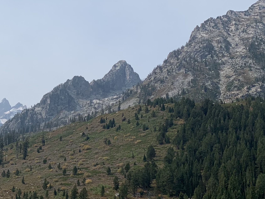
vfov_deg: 23.6
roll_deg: -4.4
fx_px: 475
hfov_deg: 29.9
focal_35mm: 62
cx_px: 28
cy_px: 101
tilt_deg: +12.5
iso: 25
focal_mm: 4.25
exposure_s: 1/5714
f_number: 1.8
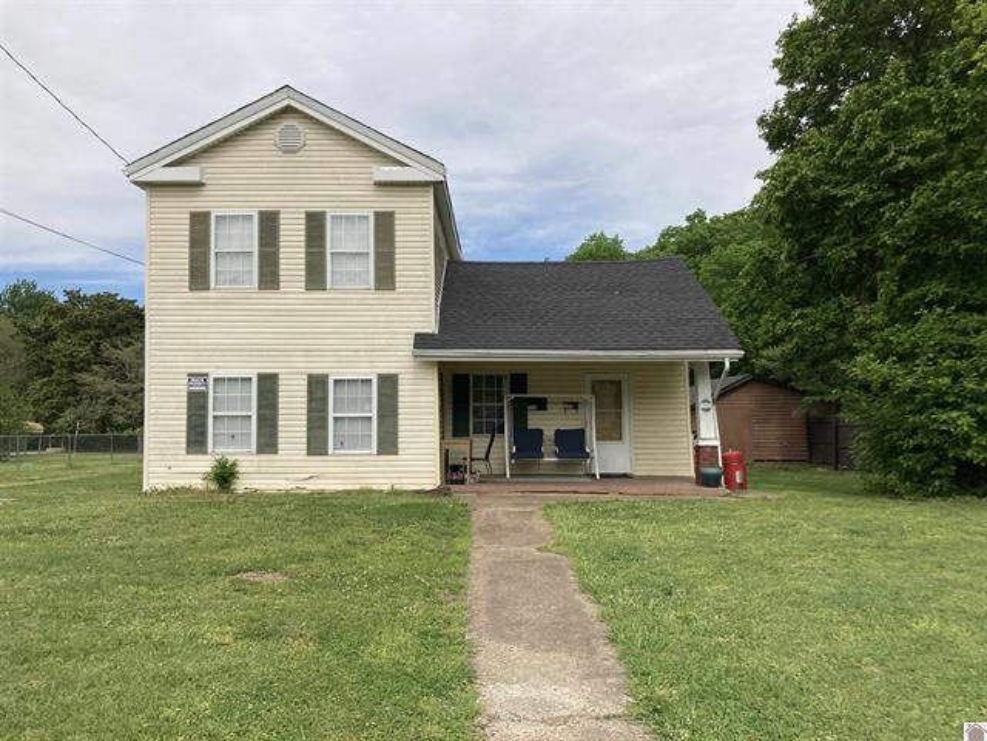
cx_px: 494
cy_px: 370
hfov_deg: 63.4
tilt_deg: +4.8
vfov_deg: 49.7
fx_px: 798
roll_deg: -0.9
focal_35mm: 28
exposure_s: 1/2024
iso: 20
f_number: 1.8
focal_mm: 3.99
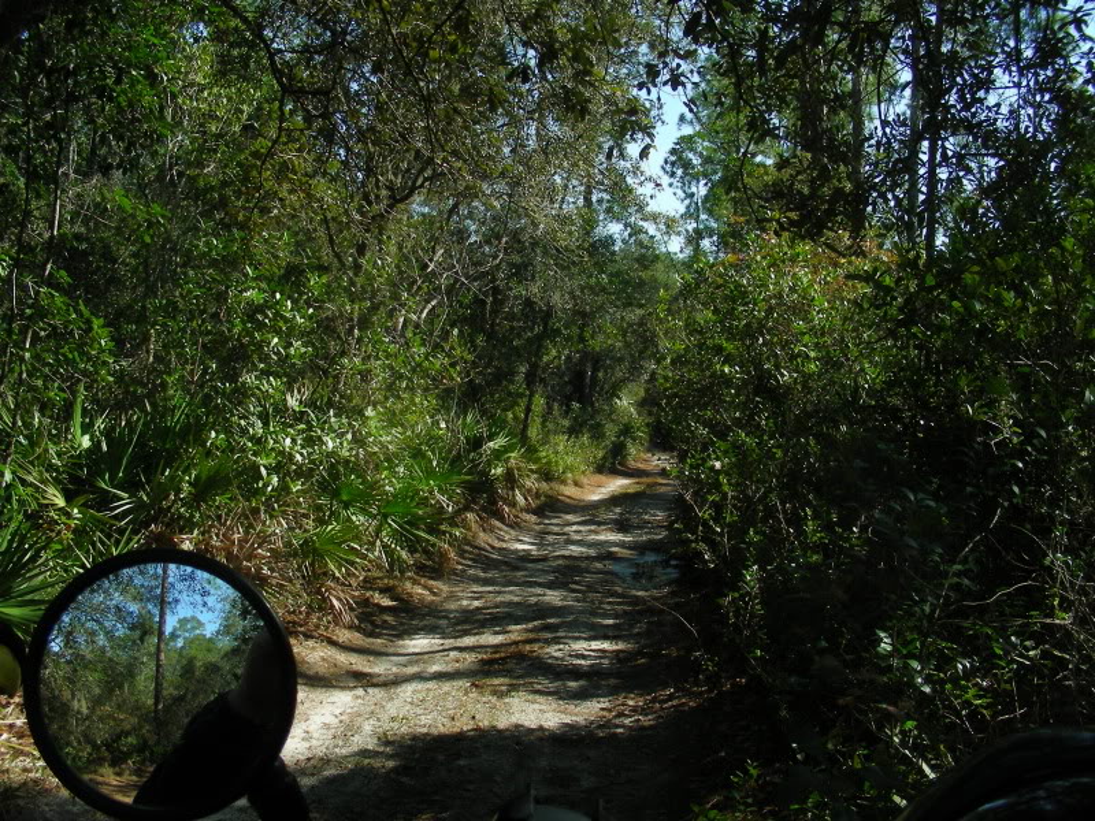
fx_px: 1202
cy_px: 410
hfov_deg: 49.0
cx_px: 548
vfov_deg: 37.7
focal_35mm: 38
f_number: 4
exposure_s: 1/417
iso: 50
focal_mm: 6.3
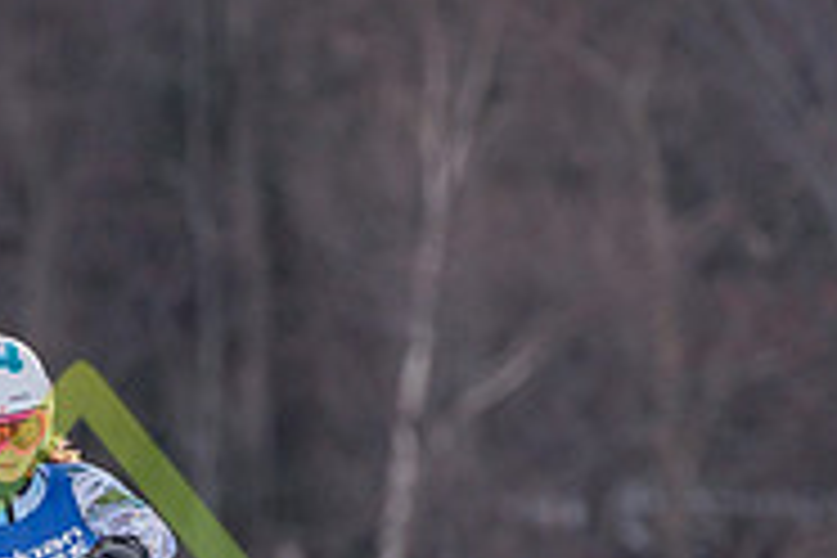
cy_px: 850
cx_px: 81
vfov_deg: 1.0
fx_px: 31873
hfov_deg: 1.5
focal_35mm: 1371
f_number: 6
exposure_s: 1/3200
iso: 640
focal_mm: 440
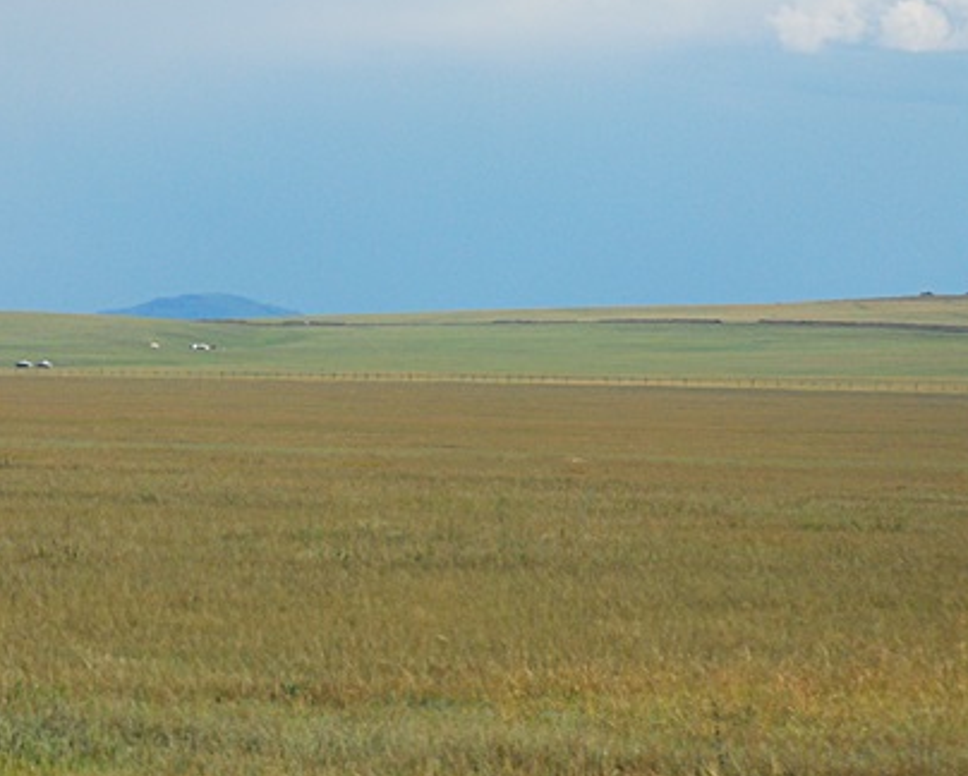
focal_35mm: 251
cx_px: 189
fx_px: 7198
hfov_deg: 7.7
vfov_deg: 6.2
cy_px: 285
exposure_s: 1/1600
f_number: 6.3
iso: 400
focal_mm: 90
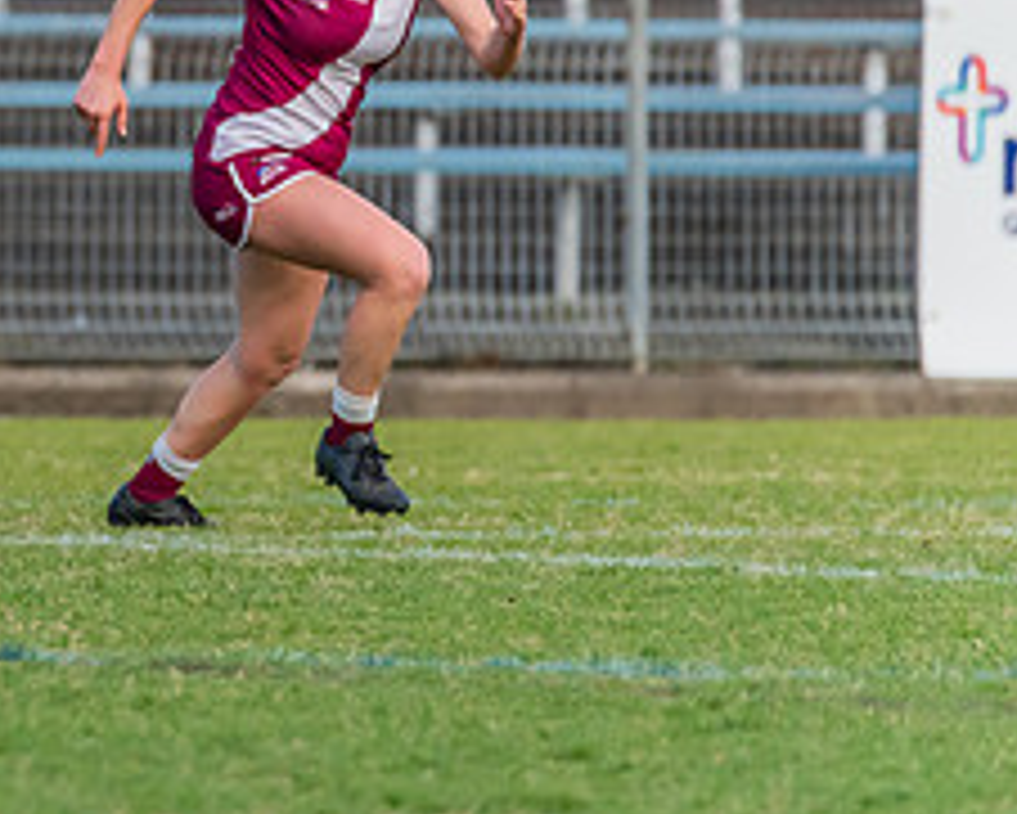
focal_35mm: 1675
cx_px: -201
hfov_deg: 1.2
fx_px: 50438
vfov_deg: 0.9
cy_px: 1
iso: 1600
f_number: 6.3
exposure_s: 1/1600
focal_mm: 600
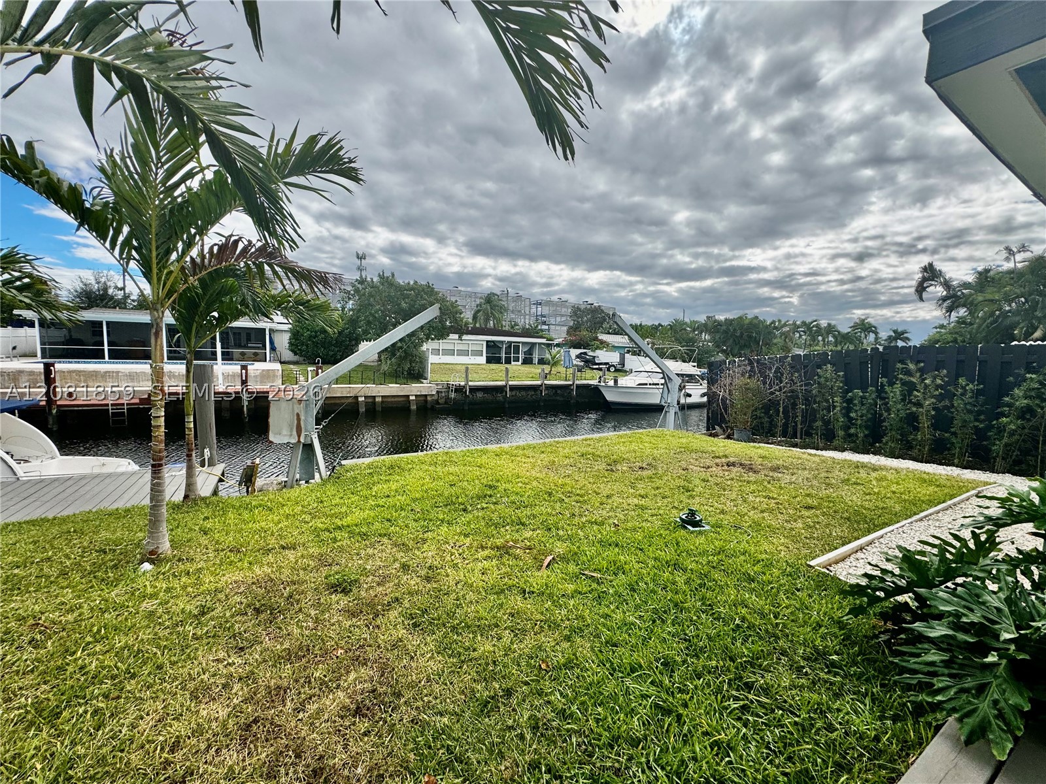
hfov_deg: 102.1
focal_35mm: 14
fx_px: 423
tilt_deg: -8.1
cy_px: 392
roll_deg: -0.4
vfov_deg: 85.7
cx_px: 523
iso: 50
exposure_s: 1/1449
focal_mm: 2.22
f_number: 2.2
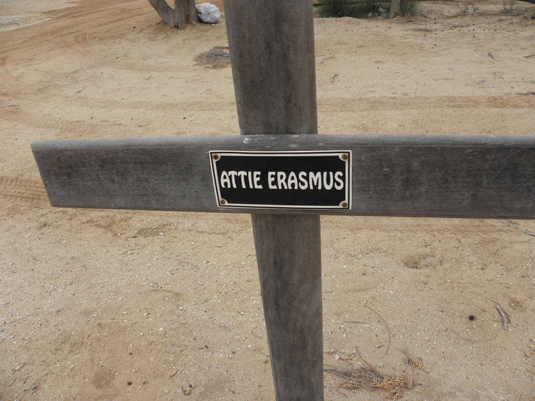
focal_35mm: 26
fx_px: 402
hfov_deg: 67.3
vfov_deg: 53.1
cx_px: 268
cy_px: 200
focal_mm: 4.6
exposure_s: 1/60
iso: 64
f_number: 3.5
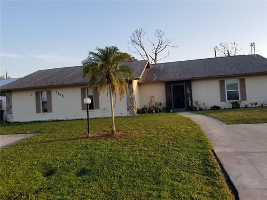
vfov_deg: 53.1
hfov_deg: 67.3
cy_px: 100
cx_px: 134
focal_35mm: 26
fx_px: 201
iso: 50
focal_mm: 4.25
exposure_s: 1/616
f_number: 1.7
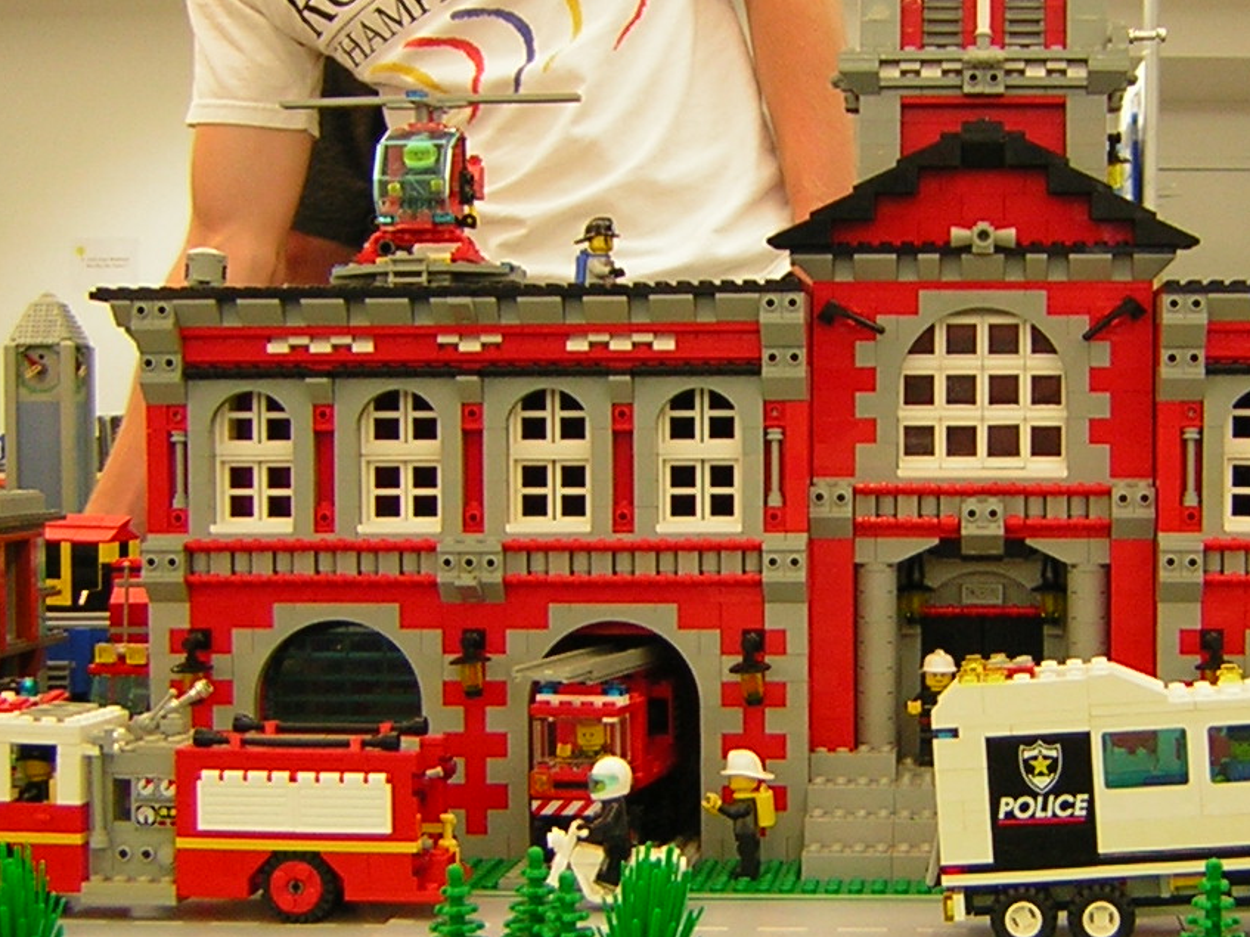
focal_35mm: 68
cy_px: 531
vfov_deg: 21.6
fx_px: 2455
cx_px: 937
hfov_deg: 28.2
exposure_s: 1/5.6
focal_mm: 4.7
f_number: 2.6
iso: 60
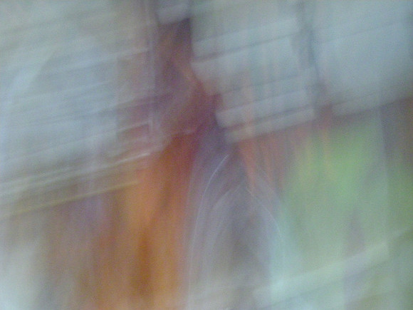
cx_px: 206
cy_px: 155
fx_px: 1253
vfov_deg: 14.1
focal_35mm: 105
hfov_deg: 18.7
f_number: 4.7
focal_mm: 17.1
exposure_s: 1/2.6
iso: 800
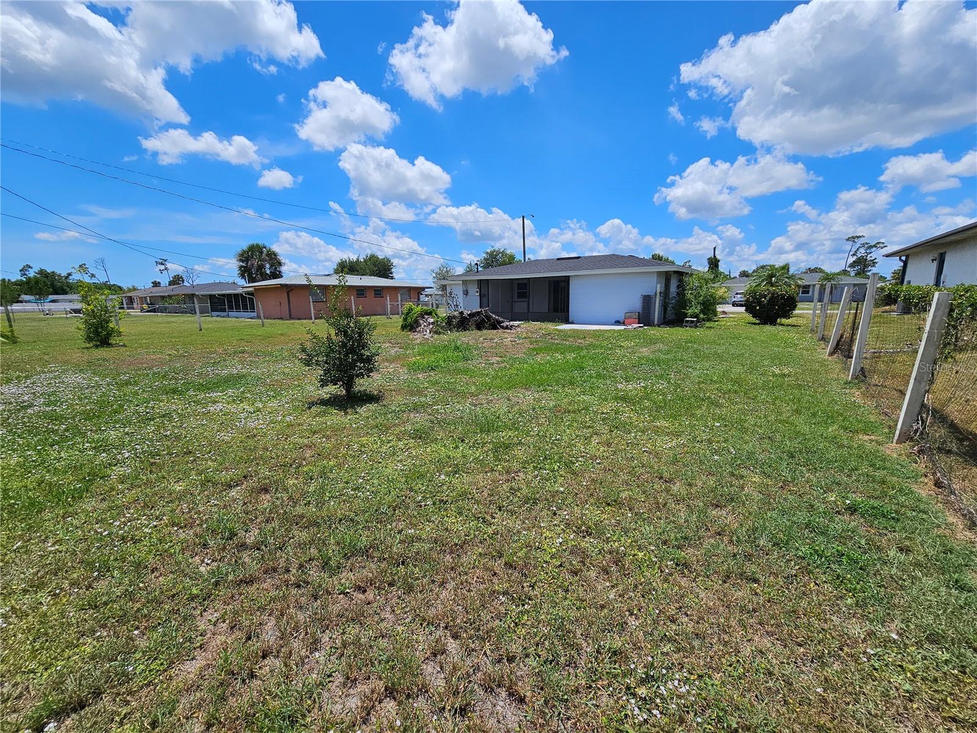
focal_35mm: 13
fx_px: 367
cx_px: 488
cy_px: 366
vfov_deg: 89.9
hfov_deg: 106.2
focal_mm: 2.2
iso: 50
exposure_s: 1/4397
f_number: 2.2
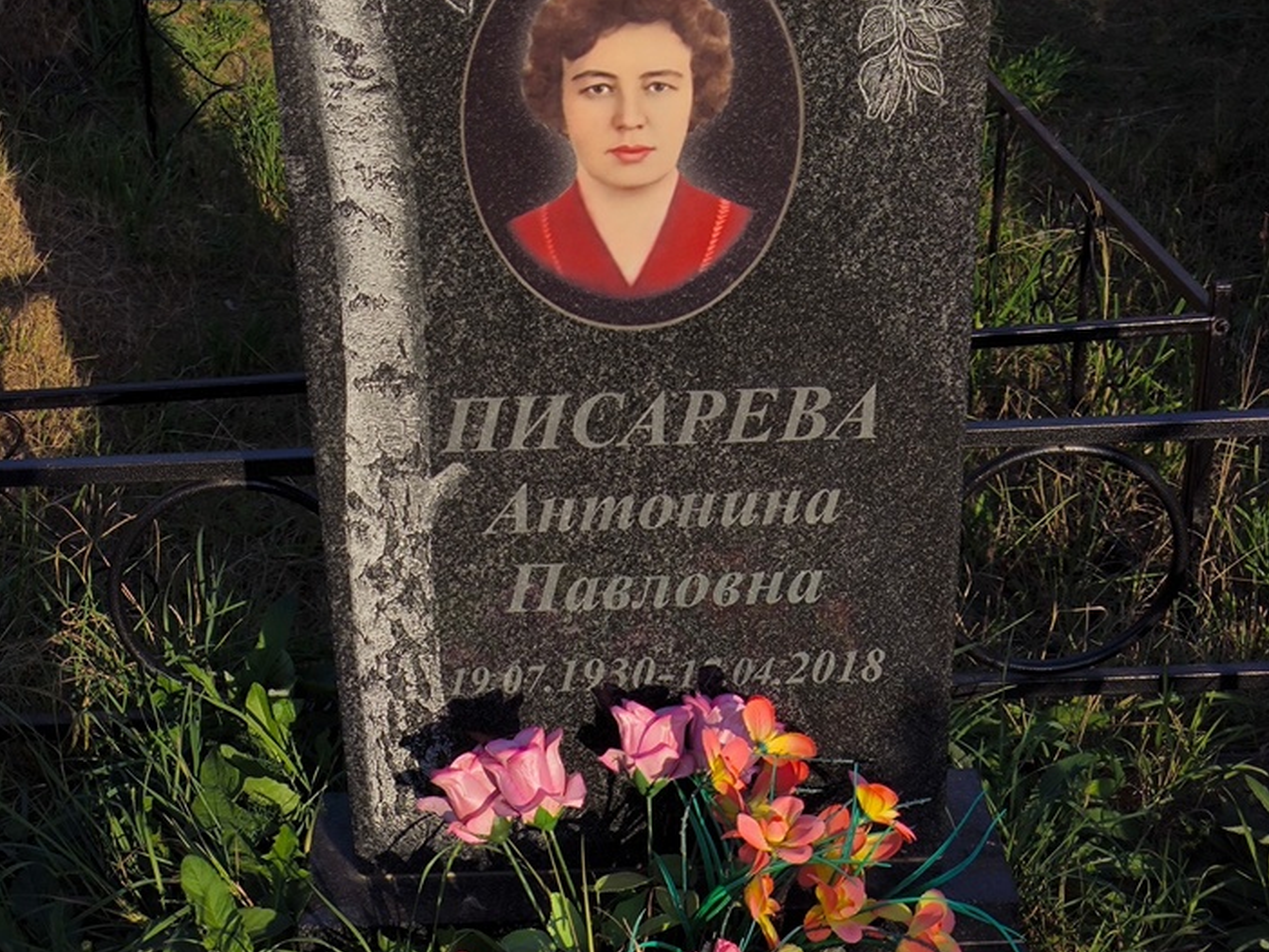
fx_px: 2090
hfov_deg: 33.8
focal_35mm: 57
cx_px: 577
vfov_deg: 25.7
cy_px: 527
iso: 50
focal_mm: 4.71
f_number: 1.7
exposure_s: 1/2495
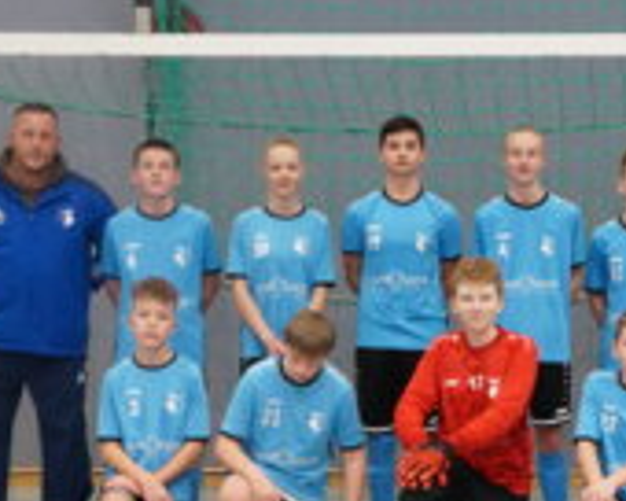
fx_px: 1781
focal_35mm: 96
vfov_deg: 15.9
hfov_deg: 19.8
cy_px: 387
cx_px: 446
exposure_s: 1/40
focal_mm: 29
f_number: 13
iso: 3200
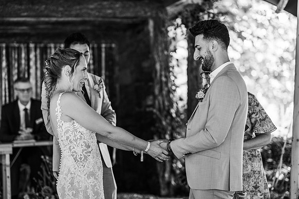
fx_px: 706
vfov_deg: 16.1
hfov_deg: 23.9
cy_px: 100
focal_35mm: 85
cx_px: 150
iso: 220
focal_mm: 85
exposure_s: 1/200
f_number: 2.2
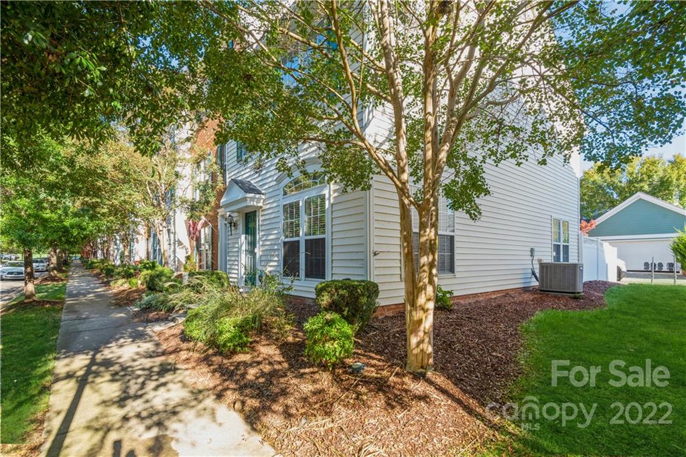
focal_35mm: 16
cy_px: 228
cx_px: 343
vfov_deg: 73.8
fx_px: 305
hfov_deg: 96.7
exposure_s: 1/20
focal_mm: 16
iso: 100
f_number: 11
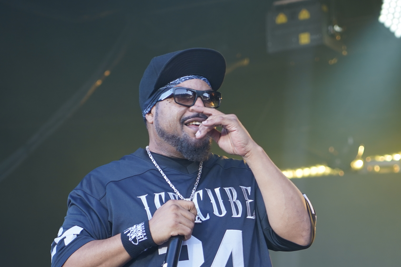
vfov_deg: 6.6
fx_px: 2306
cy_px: 244
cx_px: 272
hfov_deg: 9.9
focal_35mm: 207
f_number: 4
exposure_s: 1/160
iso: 400
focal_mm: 105
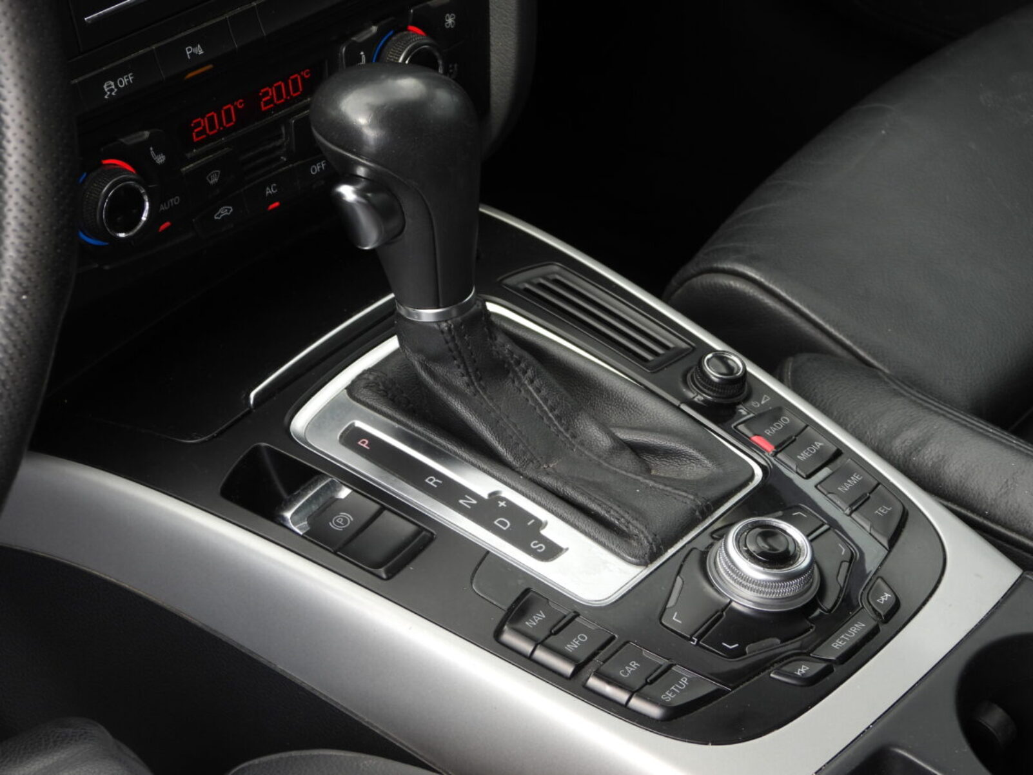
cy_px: 388
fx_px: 3134
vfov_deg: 14.1
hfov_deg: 18.7
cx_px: 516
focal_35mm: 105
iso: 100
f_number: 4
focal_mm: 18.9
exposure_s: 1/125
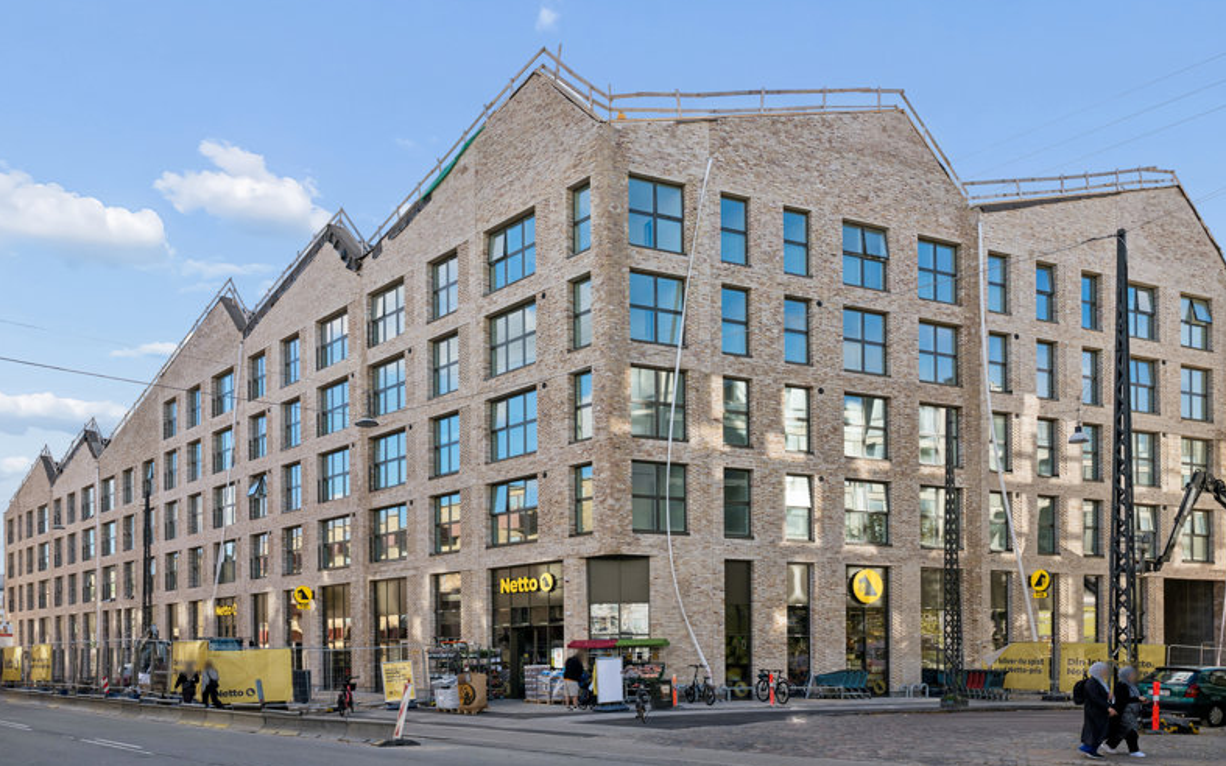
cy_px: 404
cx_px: 620
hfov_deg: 64.6
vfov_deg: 43.1
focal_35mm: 29
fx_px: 969
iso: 160
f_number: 10
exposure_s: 1/160
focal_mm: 28
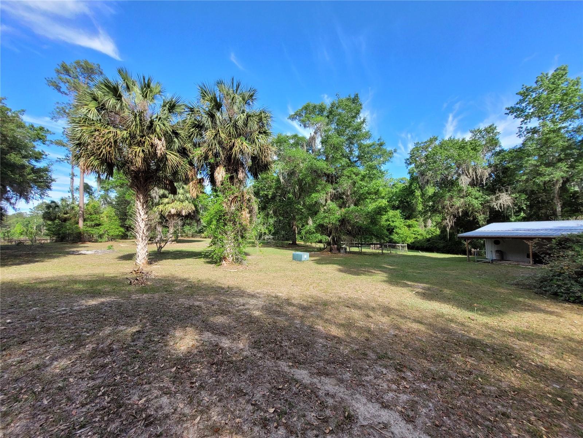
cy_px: 219
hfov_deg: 106.2
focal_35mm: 13
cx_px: 292
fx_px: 219
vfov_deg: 89.9
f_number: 2.2
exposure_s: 1/480
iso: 40
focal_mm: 1.74
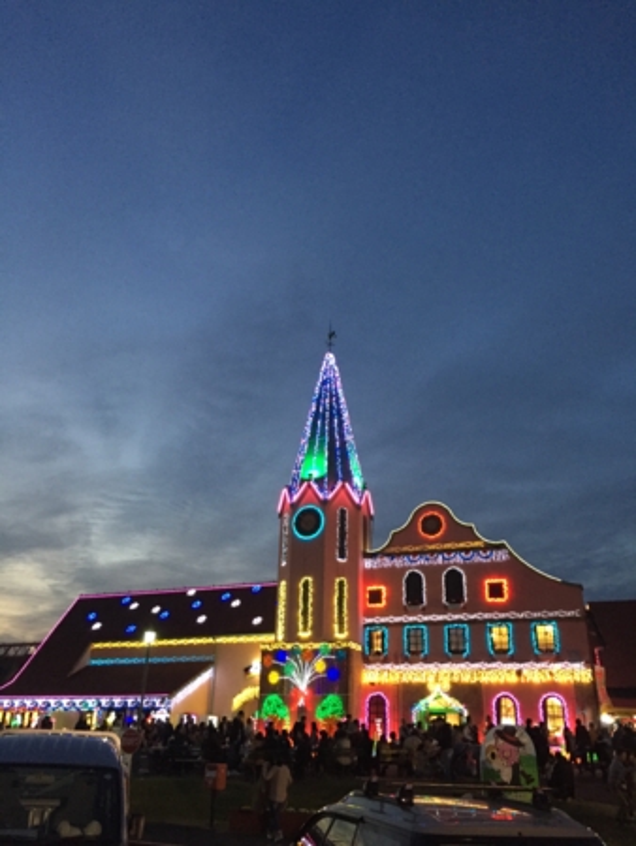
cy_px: 423
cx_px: 318
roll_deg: -1.9
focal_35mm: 29
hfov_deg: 48.3
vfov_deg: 61.6
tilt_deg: +25.4
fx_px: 710
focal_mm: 4.15
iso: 250
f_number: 2.2
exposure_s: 1/24
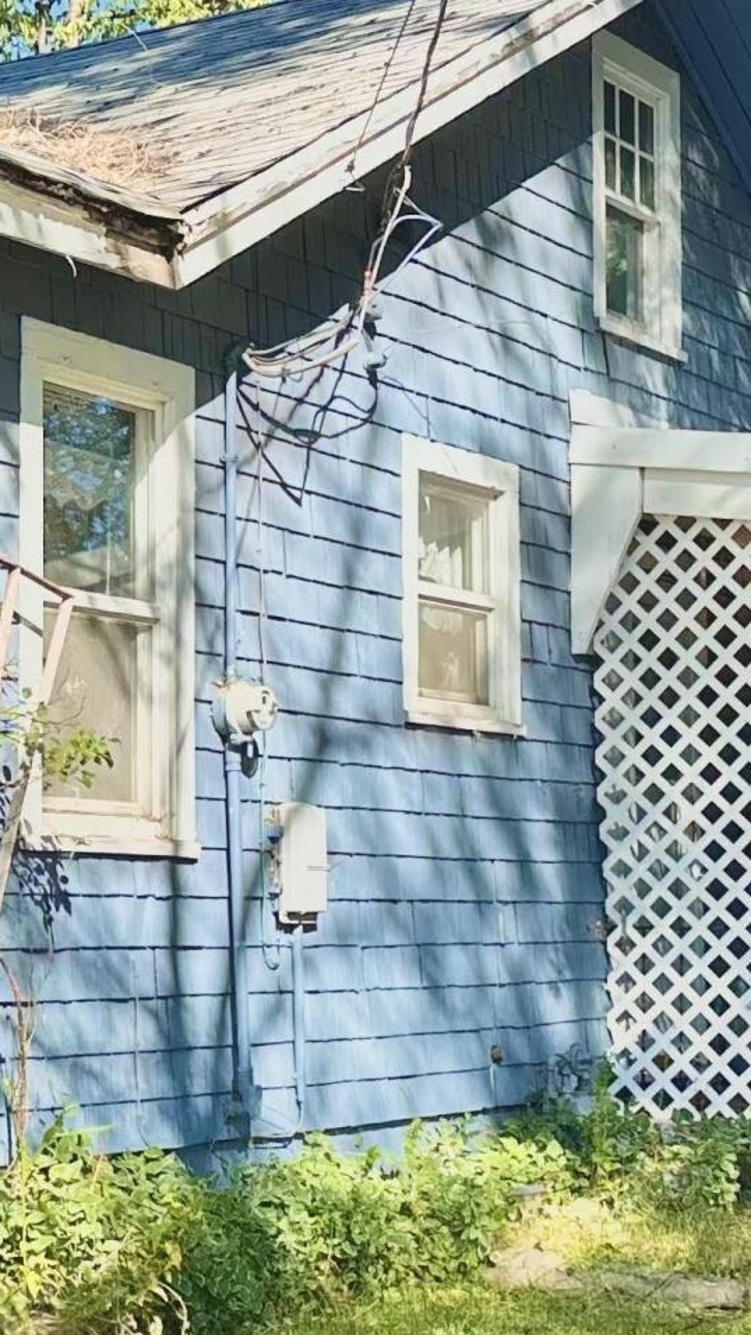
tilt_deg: +2.1
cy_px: 827
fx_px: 2904
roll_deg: +0.2
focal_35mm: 82
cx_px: -78
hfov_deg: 14.4
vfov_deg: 25.8
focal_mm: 6.86
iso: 80
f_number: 1.78
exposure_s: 1/887
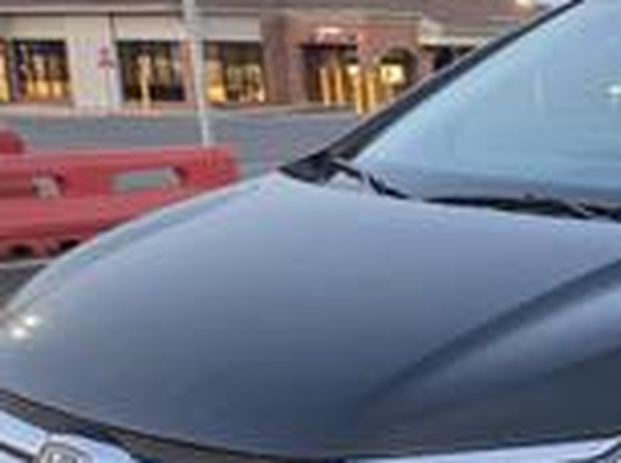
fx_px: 1360
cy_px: 414
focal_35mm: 76
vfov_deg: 19.0
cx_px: 860
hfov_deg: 22.3
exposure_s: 1/120
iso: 640
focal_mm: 5.4
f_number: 1.8
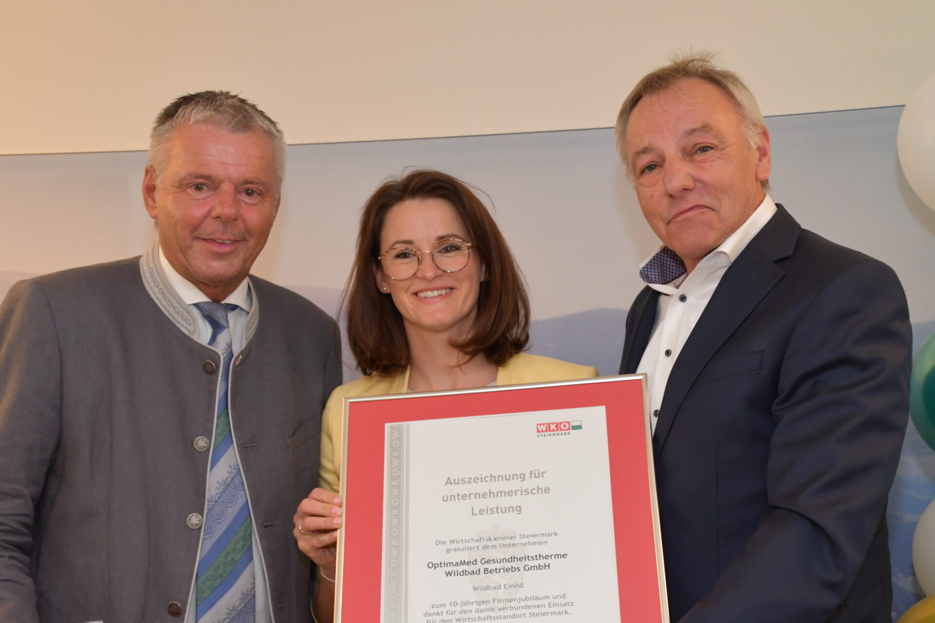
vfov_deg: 20.6
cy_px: 312
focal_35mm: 66
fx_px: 1714
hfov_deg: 30.5
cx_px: 468
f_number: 4.8
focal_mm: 44
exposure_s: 1/60
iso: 1600
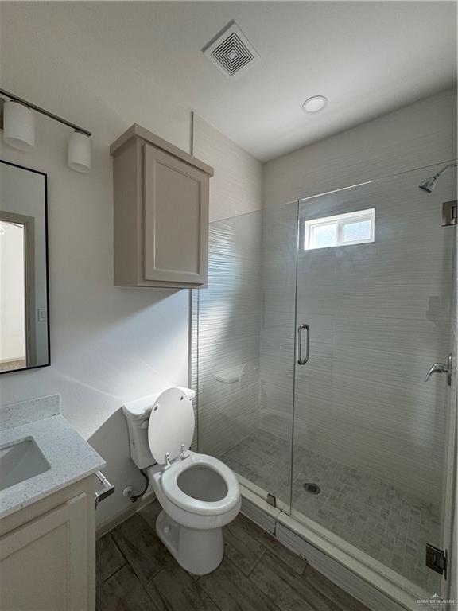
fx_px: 247
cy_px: 306
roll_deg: -1.2
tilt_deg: -3.1
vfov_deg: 102.1
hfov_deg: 85.7
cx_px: 229
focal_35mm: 14
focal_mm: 2.22
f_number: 2.2
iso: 125
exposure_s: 1/99
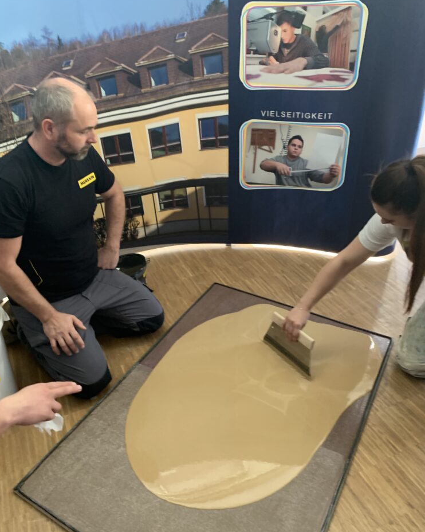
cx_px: 206
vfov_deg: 62.2
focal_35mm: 28
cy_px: 267
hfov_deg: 51.5
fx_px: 440
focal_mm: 4.25
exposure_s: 1/60
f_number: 1.8
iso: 250
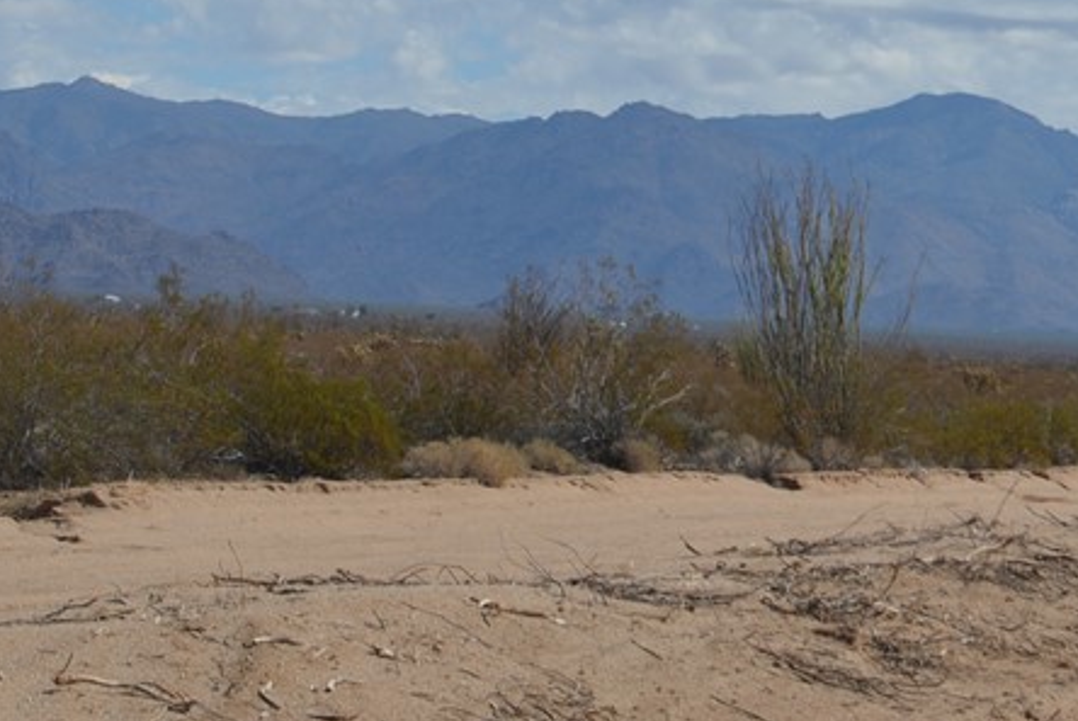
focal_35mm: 201
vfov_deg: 6.8
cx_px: 942
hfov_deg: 10.2
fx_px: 6031
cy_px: -109
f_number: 8
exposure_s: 1/500
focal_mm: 55
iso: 100
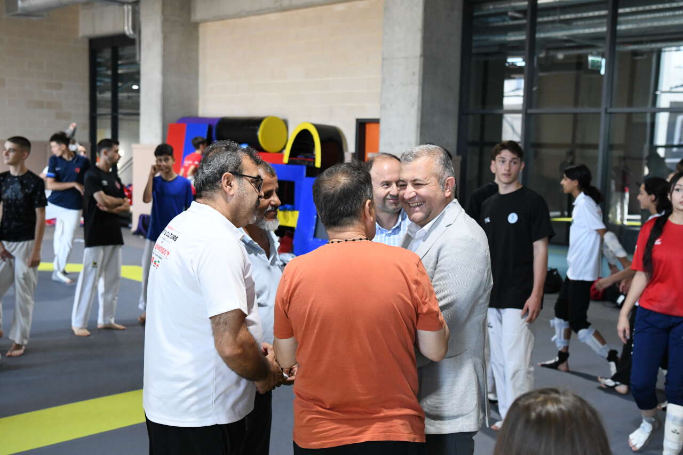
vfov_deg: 29.9
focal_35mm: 45
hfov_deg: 43.6
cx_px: 342
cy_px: 228
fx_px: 854
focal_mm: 38
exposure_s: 1/350
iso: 3200
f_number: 4
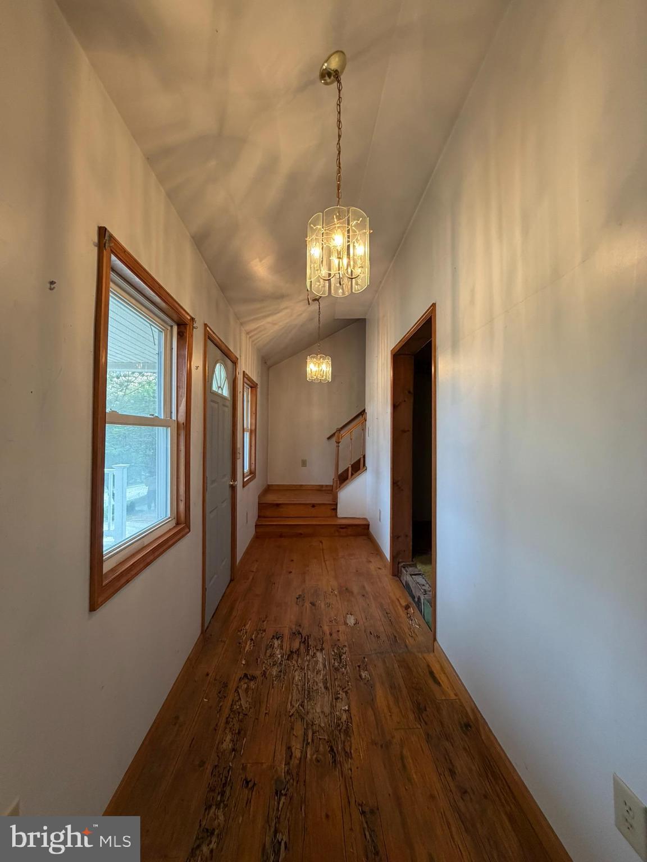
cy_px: 431
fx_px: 349
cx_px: 324
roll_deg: -0.5
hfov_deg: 85.7
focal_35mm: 14
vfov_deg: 102.1
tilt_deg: +2.1
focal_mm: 2.22
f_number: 2.2
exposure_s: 1/120
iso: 320
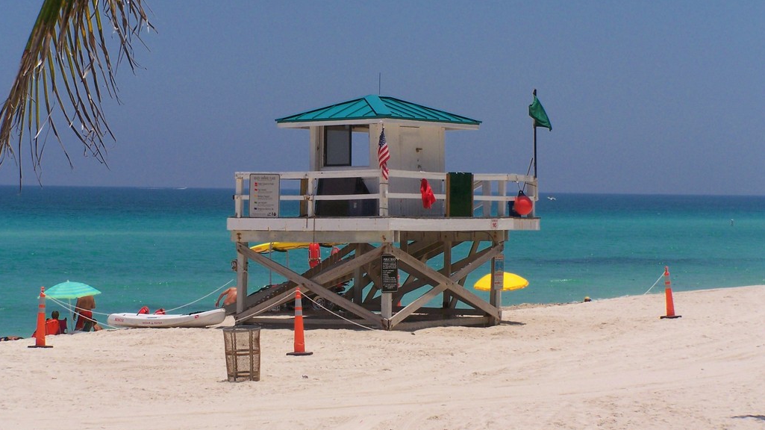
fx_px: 2332
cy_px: 191
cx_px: 382
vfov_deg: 10.5
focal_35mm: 115
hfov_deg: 18.6
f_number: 6.3
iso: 80
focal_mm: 17.5
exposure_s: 1/1000
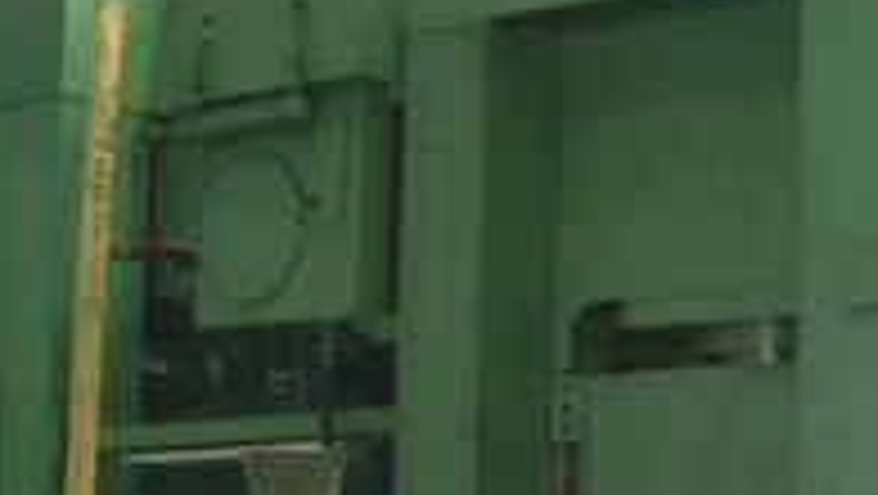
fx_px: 2469
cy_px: 529
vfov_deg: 11.3
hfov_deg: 19.6
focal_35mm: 106
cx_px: 860
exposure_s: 1/8
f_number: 2.8
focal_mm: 7.9
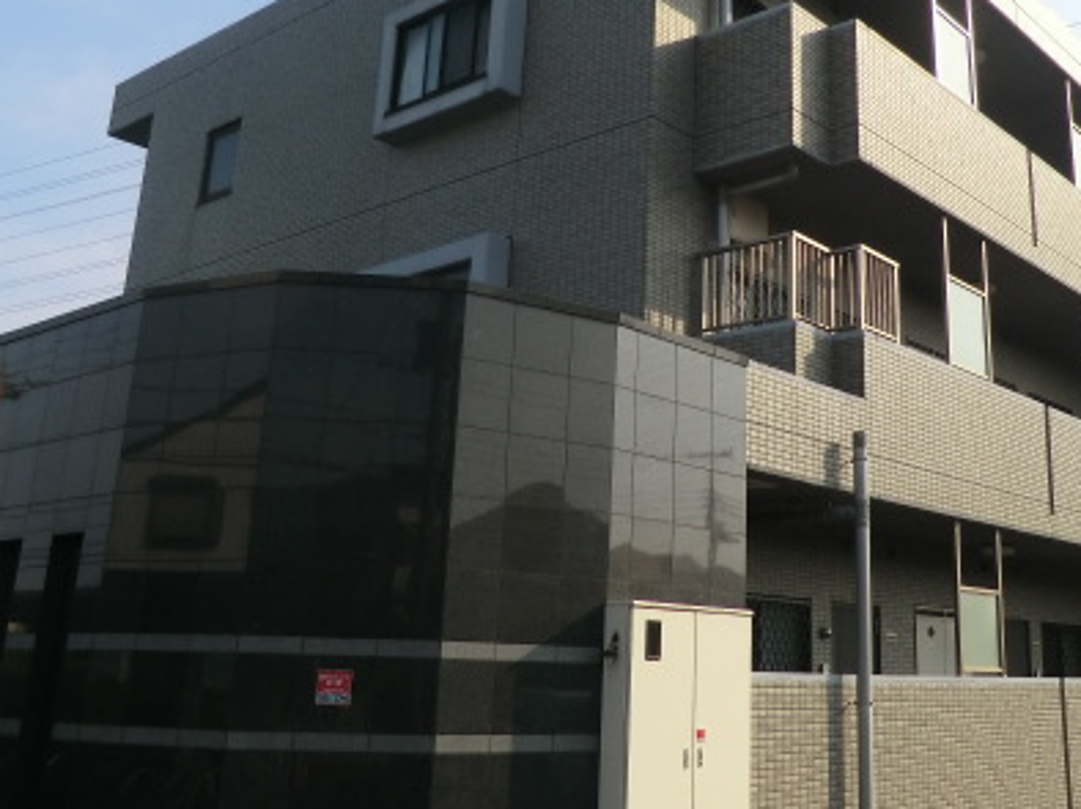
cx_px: 724
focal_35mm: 39
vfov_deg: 36.5
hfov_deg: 47.1
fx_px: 1217
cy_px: 282
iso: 80
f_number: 3.2
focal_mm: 4.3
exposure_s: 1/1000
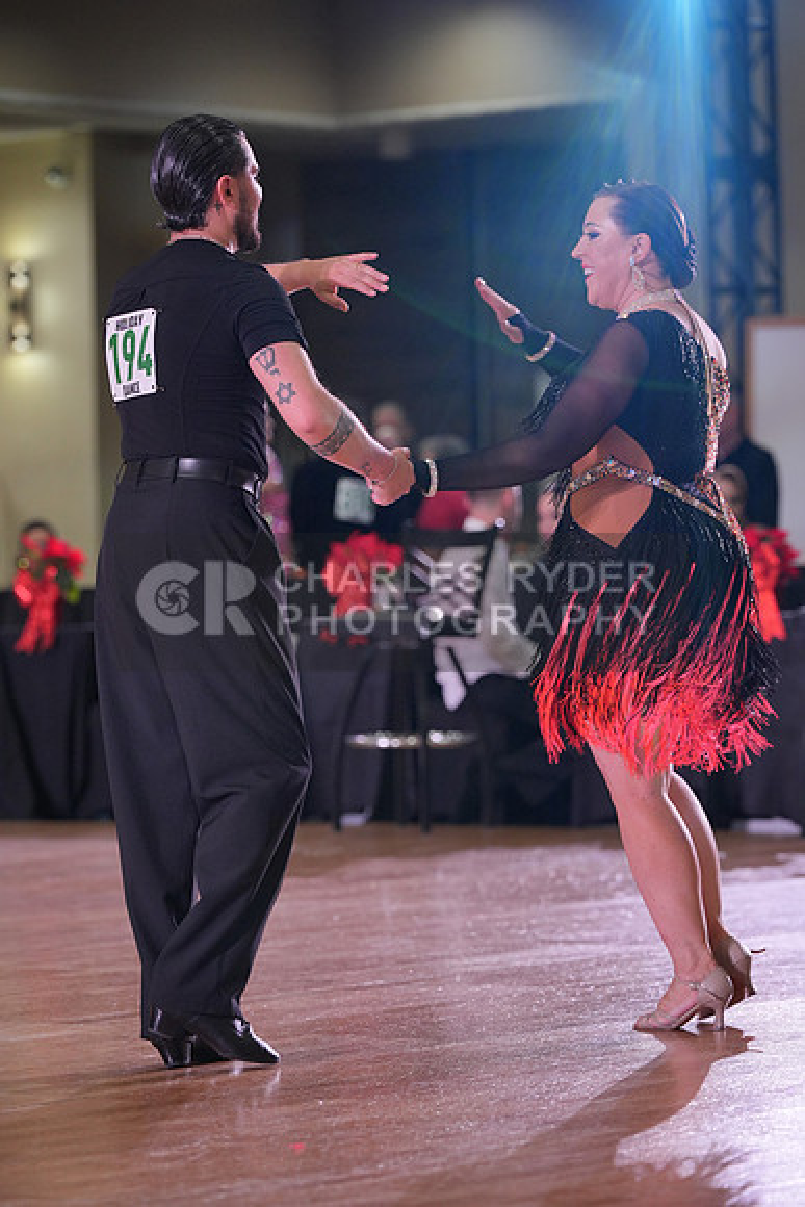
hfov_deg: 9.0
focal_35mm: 153
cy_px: 604
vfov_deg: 13.4
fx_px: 5128
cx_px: 402
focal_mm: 153
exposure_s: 1/500
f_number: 4
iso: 1600
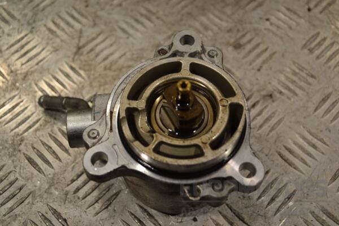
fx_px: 452
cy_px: 113
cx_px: 170
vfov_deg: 28.1
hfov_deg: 41.1
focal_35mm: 48
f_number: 5.6
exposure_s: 1/125
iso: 220
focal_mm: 32
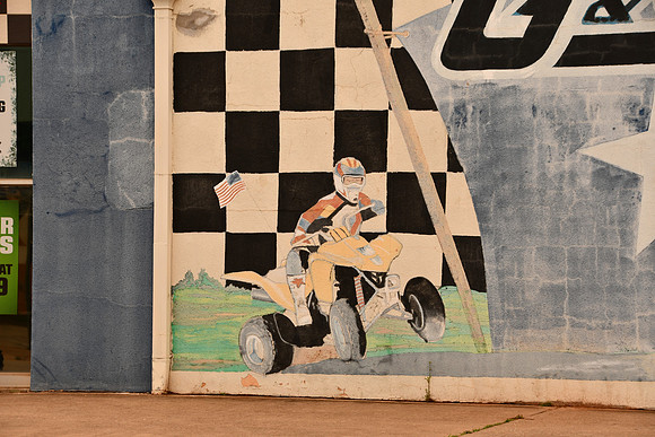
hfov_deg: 13.4
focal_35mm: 153
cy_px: 218
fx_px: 2784
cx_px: 328
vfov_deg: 9.0
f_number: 10
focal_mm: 102
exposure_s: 1/160
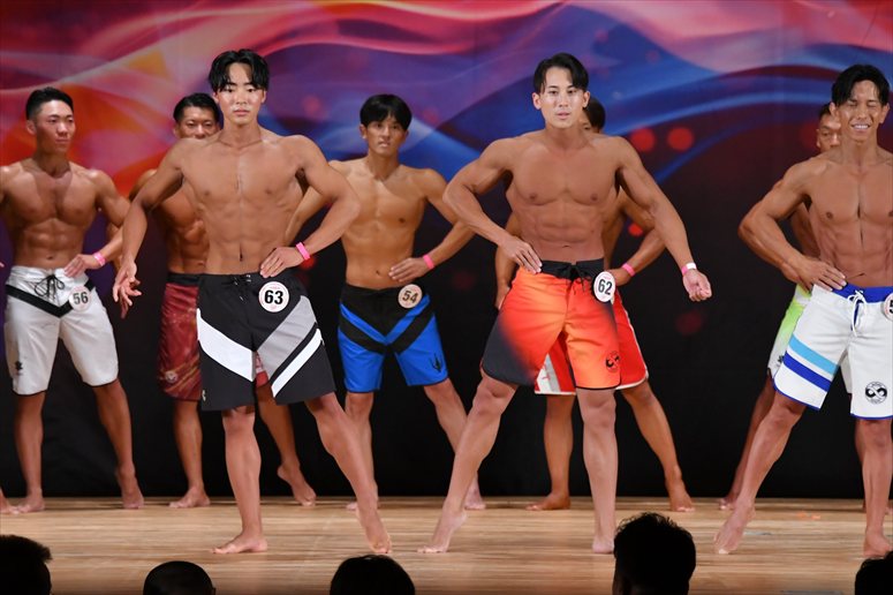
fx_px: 5951
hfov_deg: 8.6
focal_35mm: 240
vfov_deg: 5.7
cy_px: 298
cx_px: 446
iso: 3200
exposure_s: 1/400
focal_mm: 160
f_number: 5.6
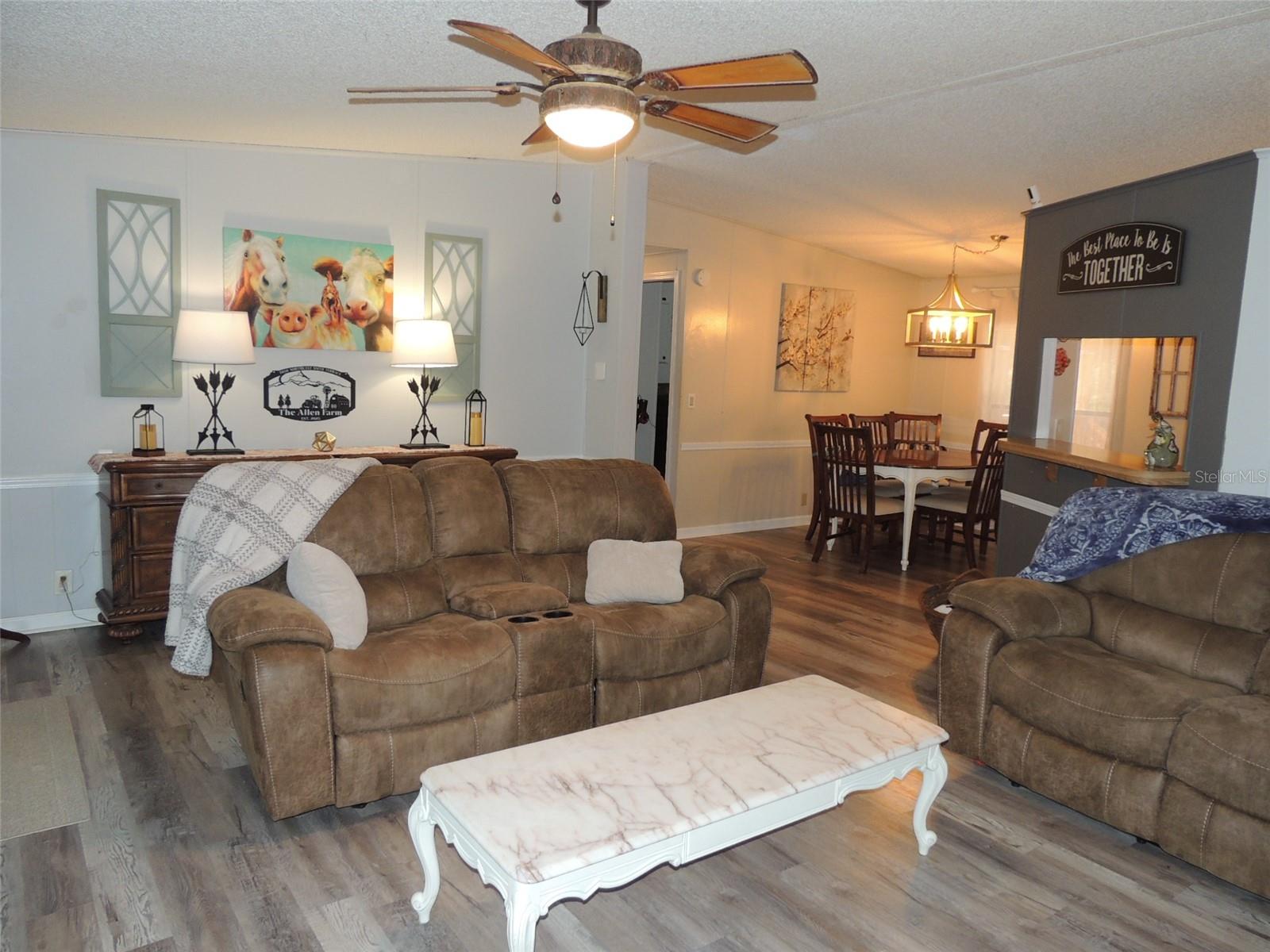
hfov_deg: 71.6
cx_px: 635
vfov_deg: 56.8
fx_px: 881
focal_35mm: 24
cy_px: 476
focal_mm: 4.3
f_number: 3
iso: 200
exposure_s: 1/30
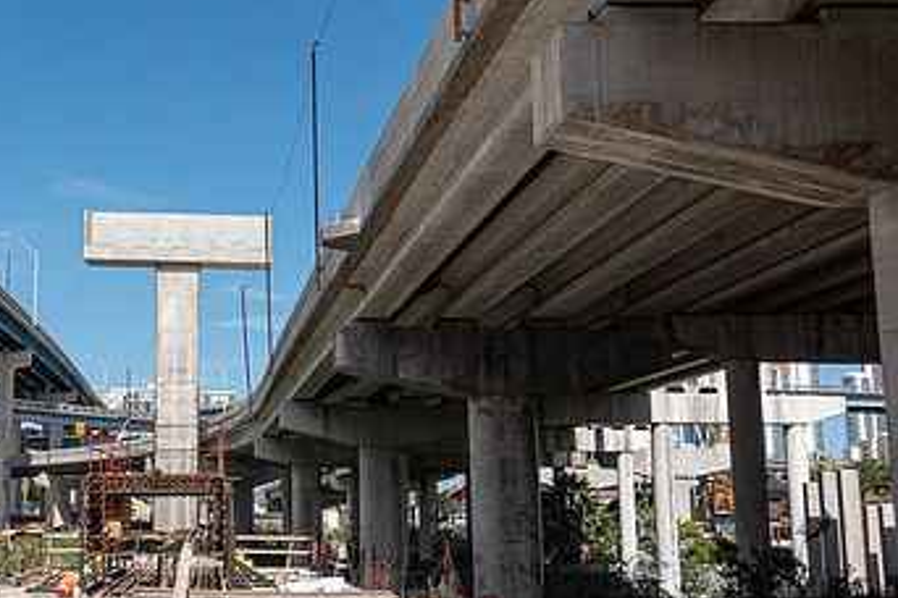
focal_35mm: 56
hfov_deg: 34.7
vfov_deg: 24.2
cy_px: 253
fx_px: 1397
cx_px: 194
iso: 125
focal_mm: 11.93
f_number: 7.1
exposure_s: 1/500
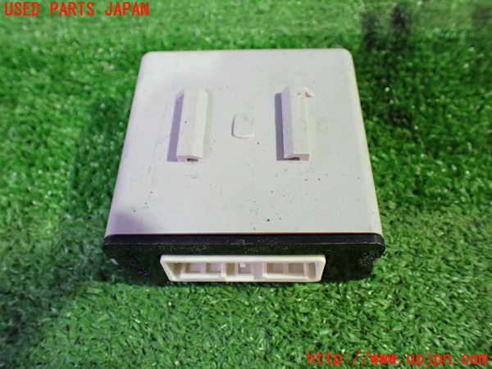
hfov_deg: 60.0
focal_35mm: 30
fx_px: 426
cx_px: 246
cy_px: 184
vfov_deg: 46.8
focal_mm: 5.4
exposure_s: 1/50
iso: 800
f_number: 2.3
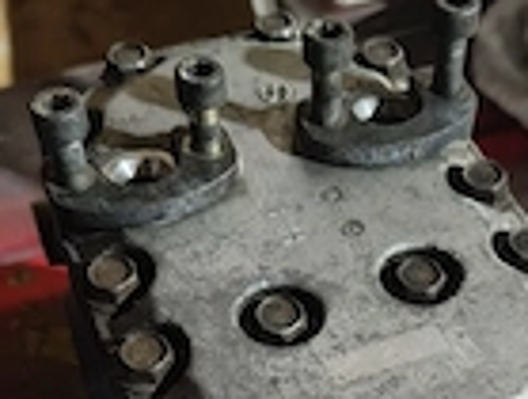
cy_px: 502
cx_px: 380
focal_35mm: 66
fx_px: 1009
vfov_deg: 20.6
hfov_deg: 29.0
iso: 71
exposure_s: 1/100
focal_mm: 5.59
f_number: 1.88
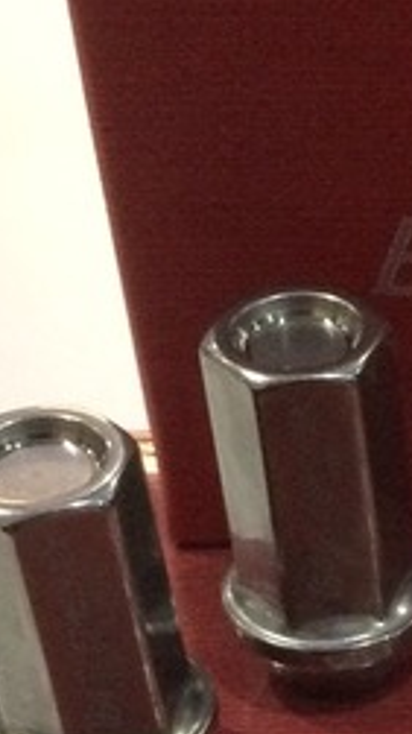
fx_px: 2508
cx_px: 736
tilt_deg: -51.5
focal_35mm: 129
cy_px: 1094
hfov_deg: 9.0
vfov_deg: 15.4
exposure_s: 1/33
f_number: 2.2
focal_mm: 4.15
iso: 250
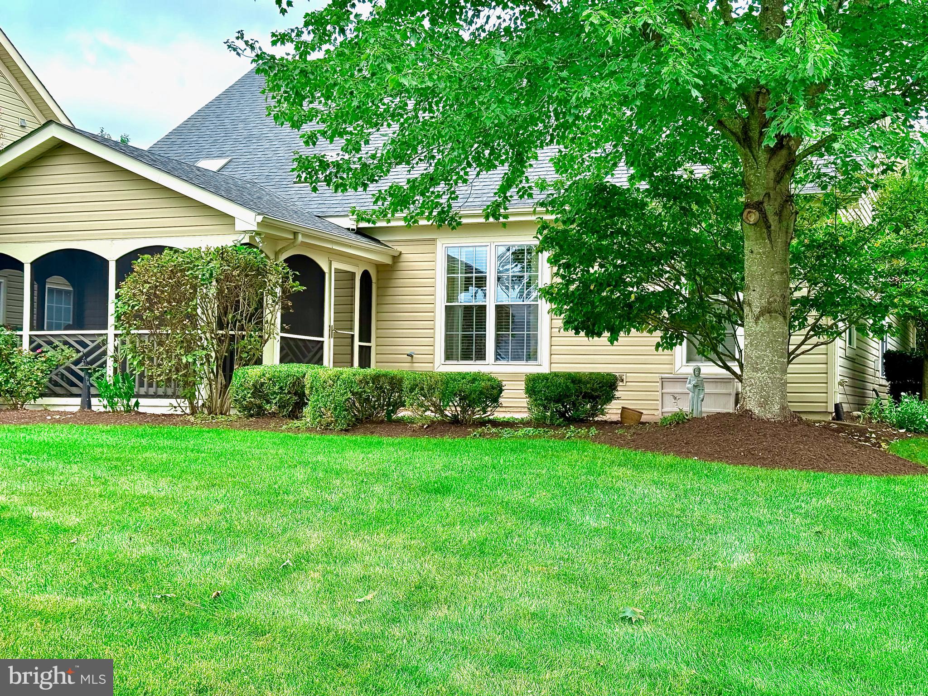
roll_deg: -0.8
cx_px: 464
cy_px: 348
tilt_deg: +2.2
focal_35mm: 48
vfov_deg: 30.3
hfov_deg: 39.7
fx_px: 1287
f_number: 1.78
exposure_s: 1/1330
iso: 80
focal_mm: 6.76
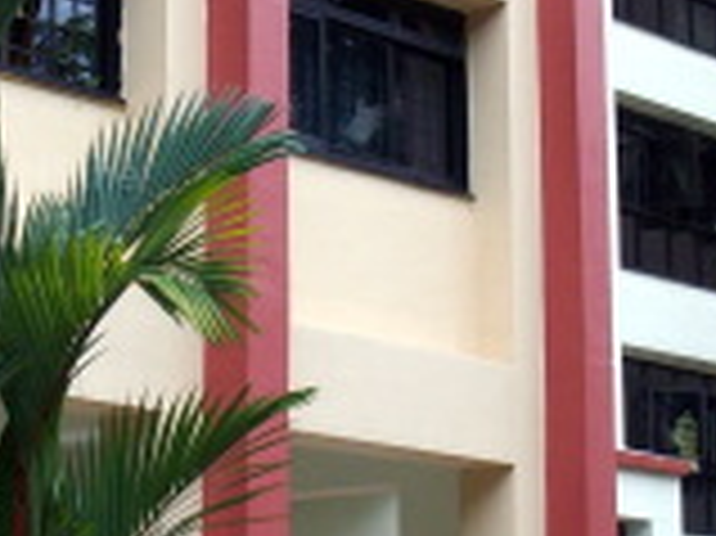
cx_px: 216
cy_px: 180
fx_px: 2646
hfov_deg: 15.4
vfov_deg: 11.6
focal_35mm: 128
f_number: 2.8
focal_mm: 6.2
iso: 80
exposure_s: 1/320
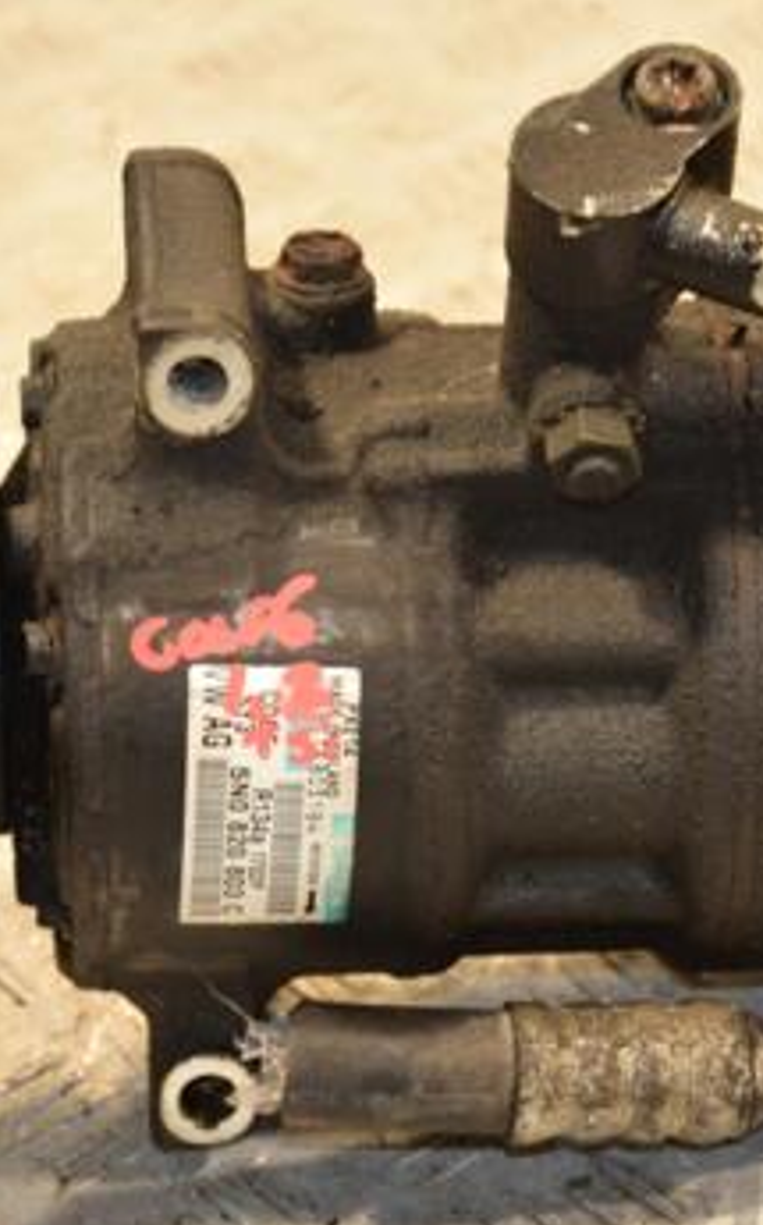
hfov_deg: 7.9
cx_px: 490
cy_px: 703
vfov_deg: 12.7
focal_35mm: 165
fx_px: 5501
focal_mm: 62
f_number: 5.3
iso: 800
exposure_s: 1/100
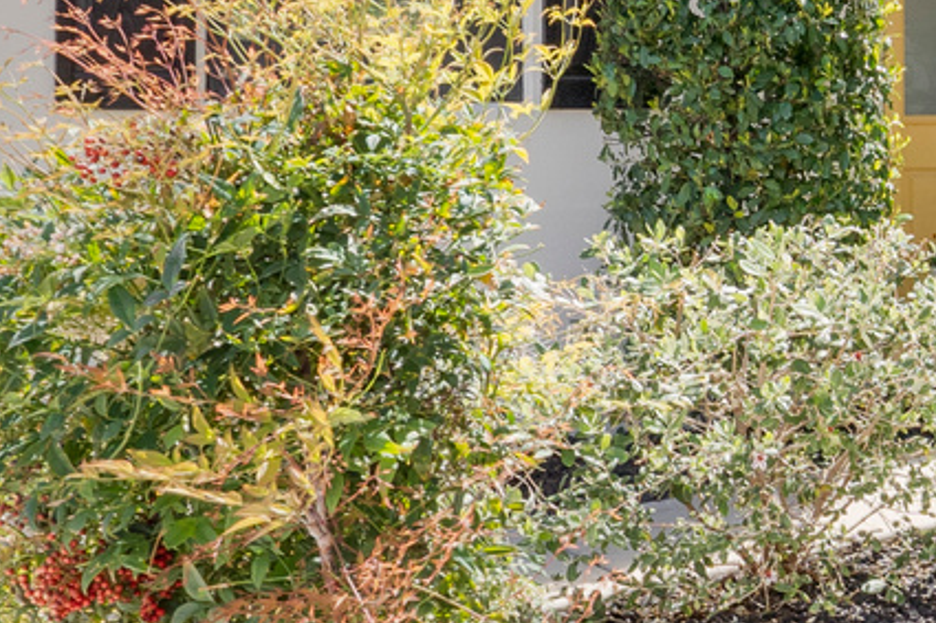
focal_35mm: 82
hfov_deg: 20.9
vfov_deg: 16.4
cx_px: 1412
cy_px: 63
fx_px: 2131
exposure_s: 1/320
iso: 250
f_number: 9
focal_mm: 17
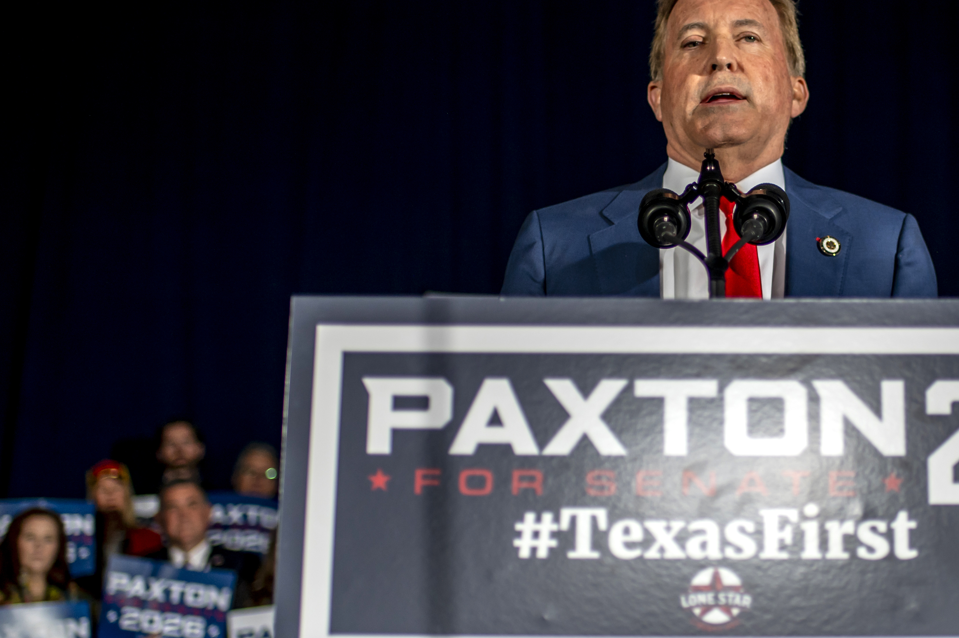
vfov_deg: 21.5
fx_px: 1677
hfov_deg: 31.4
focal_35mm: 63
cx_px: 712
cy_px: 327
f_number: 1.8
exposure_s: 1/800
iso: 500
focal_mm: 35
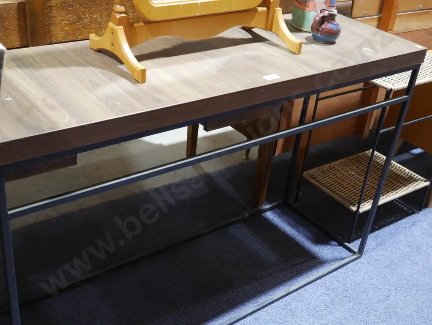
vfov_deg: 31.5
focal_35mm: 46
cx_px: 216
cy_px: 162
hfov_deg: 41.2
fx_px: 574
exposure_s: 1/60
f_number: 5.1
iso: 1600
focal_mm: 23
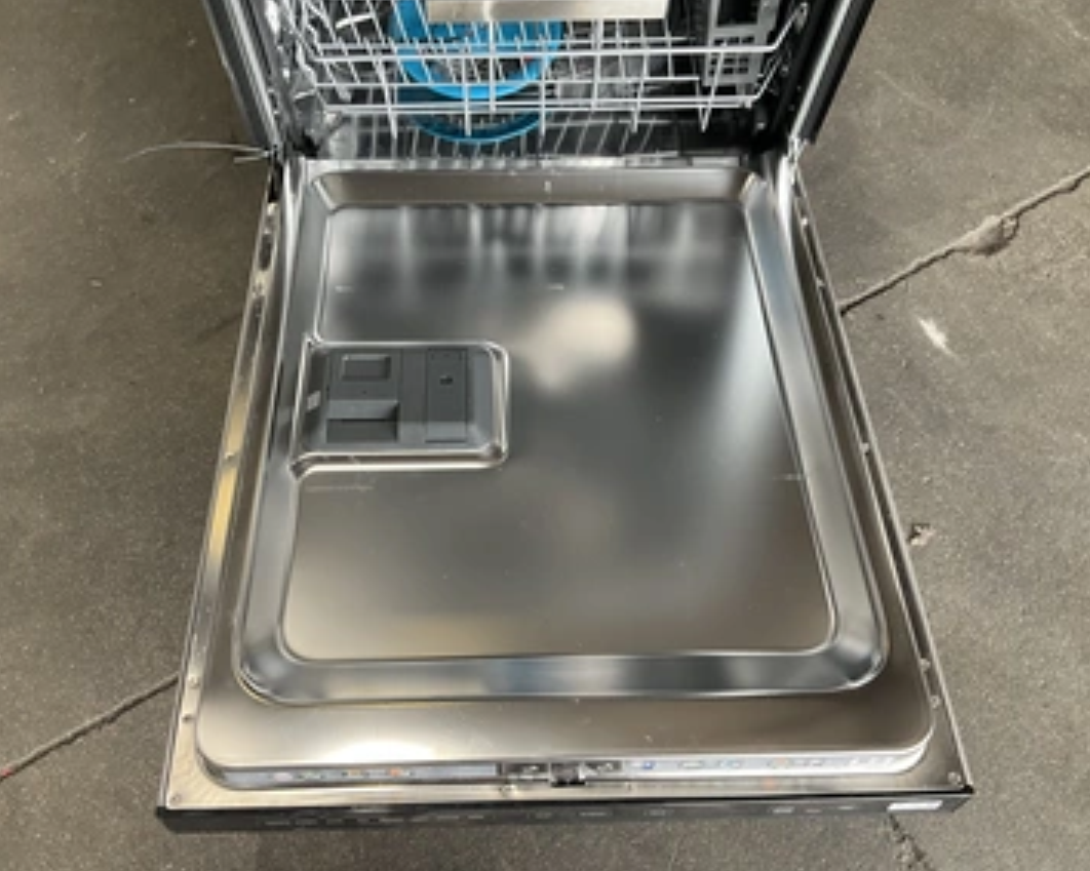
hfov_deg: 55.7
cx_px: 527
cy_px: 449
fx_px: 1032
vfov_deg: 45.8
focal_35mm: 32
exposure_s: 1/122
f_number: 1.8
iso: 64
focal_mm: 3
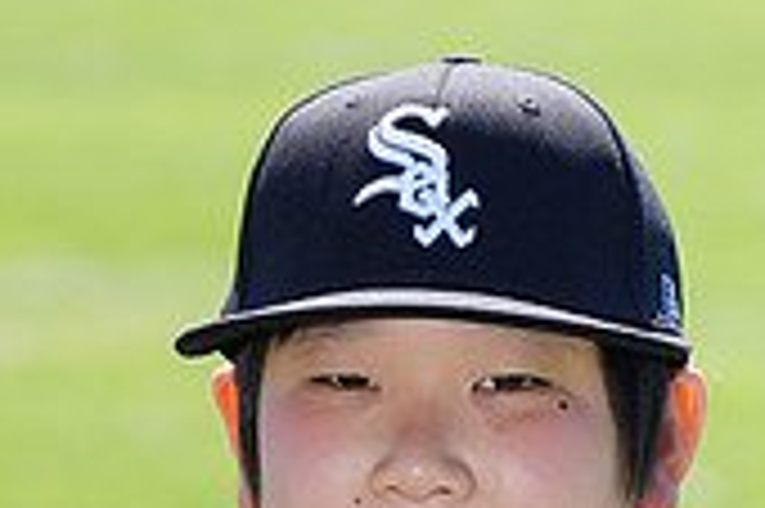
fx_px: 13587
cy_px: 971
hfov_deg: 3.2
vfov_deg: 2.1
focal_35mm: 640
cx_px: 353
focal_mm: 187
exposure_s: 1/250
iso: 200
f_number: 9
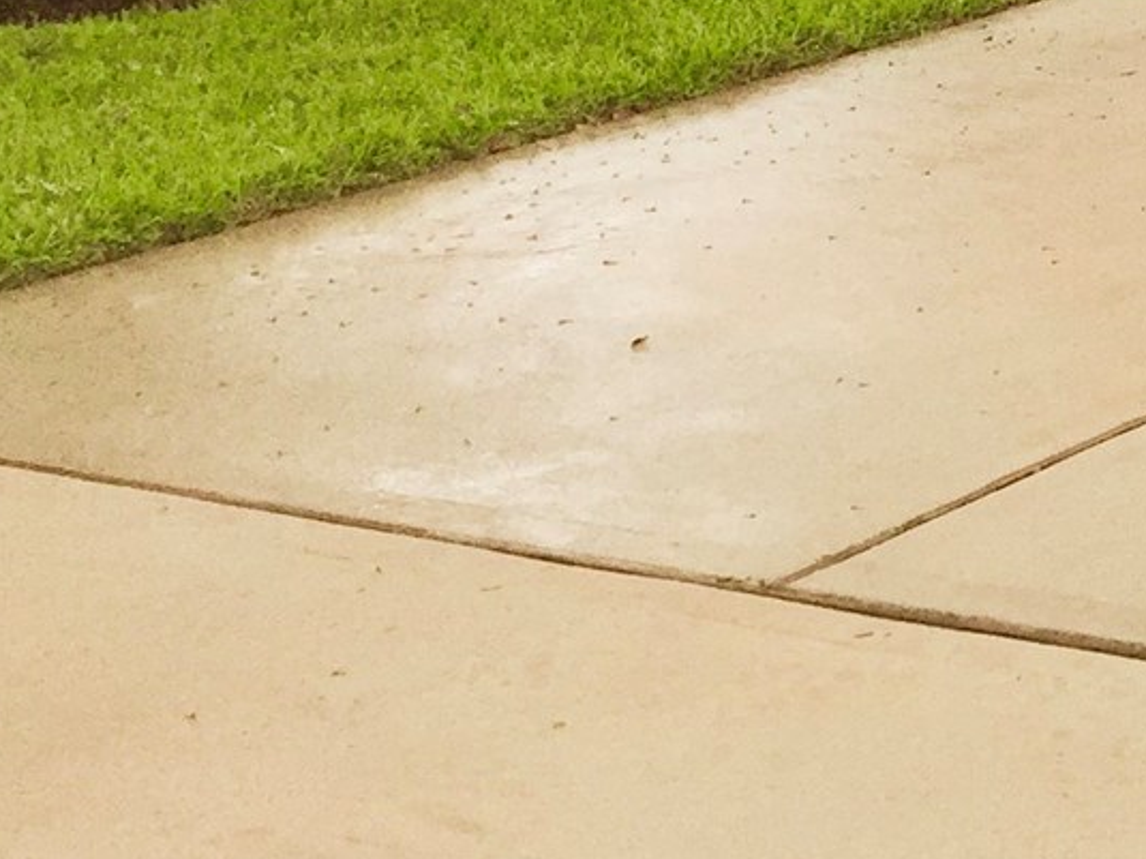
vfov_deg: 12.2
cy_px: -677
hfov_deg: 15.7
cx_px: 1913
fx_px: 3674
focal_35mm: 111
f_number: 2.2
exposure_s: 1/501
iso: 32
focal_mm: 4.15
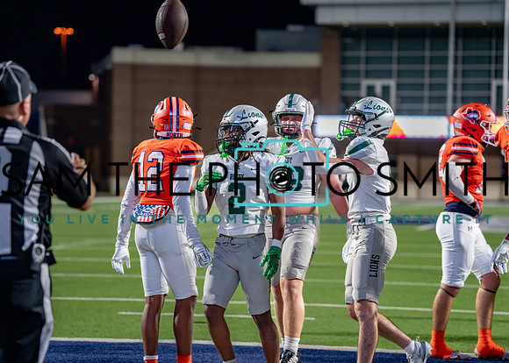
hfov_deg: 15.3
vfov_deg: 11.0
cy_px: 180
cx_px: 247
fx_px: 1889
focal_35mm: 131
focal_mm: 123
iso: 2000
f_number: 2.8
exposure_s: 1/1250
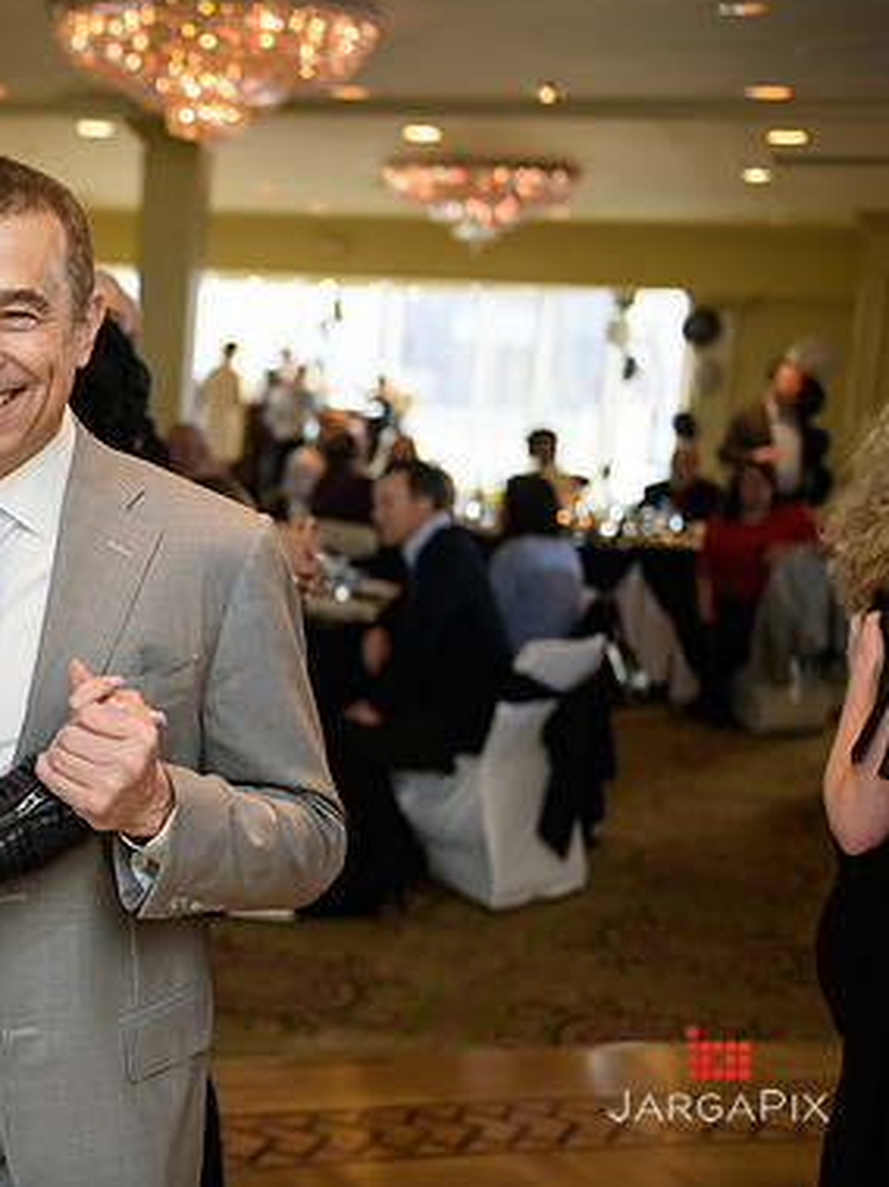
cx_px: 0
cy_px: 584
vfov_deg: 34.4
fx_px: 1919
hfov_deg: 24.9
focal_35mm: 56
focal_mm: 38
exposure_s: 1/125
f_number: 2.8
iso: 1000
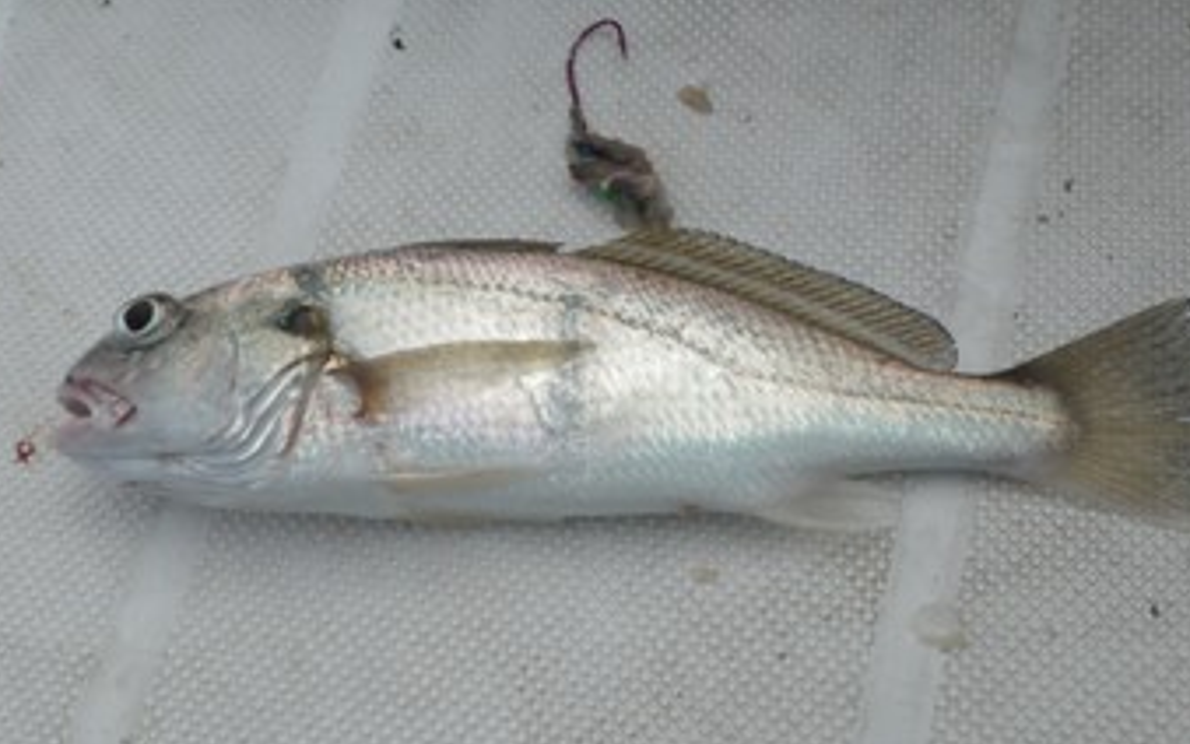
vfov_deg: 36.3
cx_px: 593
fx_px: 1135
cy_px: 390
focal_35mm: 35
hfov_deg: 55.3
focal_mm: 5
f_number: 4.2
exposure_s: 1/1250
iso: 80
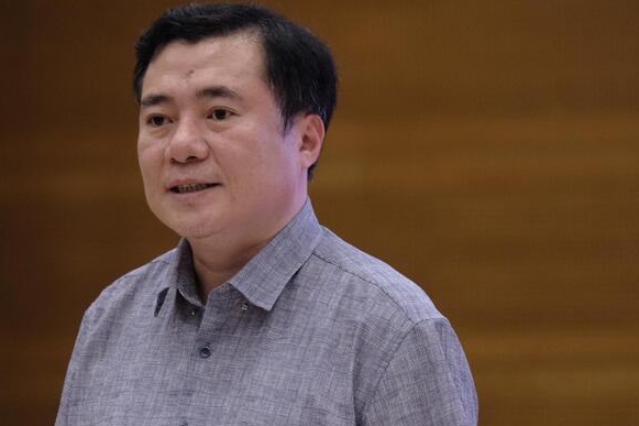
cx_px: 249
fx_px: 7328
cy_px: 241
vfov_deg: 3.3
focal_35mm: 413
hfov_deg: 5.0
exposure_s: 1/125
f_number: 4.8
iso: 2000
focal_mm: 200
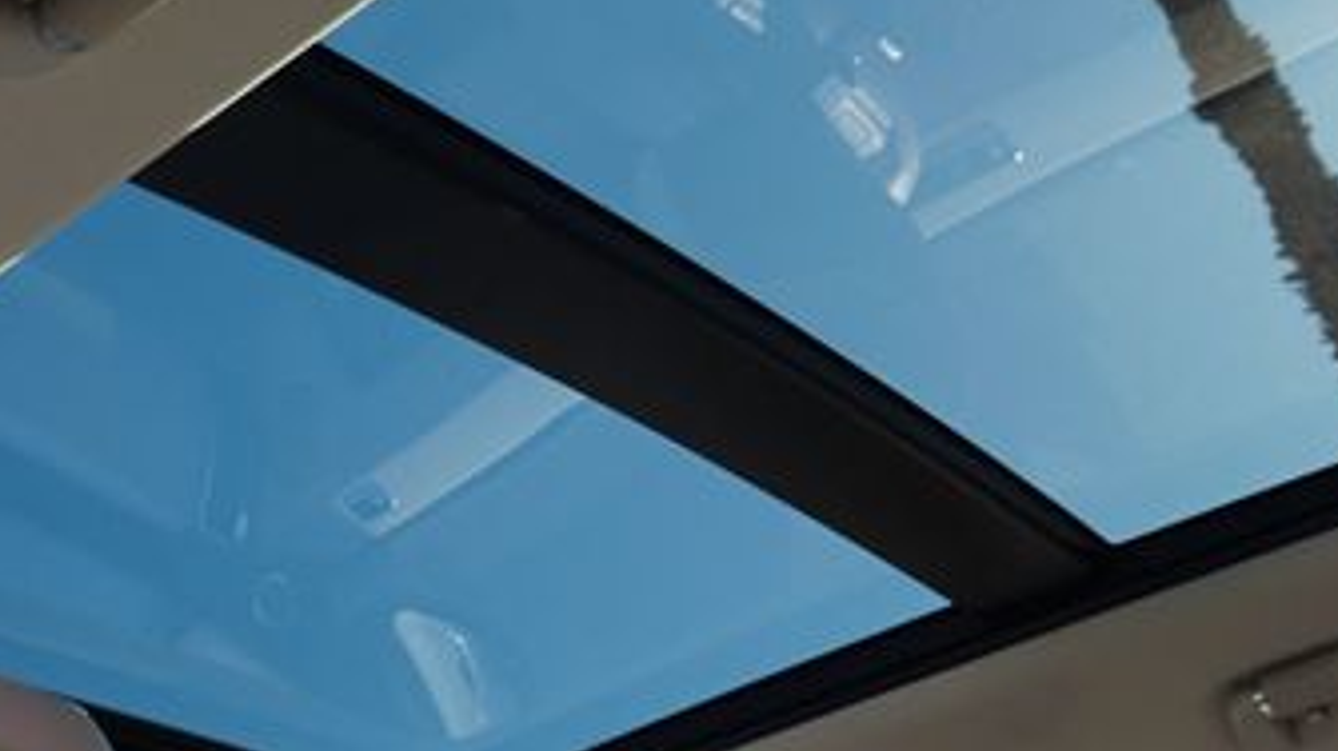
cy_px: 200
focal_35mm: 48
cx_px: 439
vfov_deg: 24.6
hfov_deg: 42.3
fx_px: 1702
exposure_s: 1/80
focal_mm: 16
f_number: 5.6
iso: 100
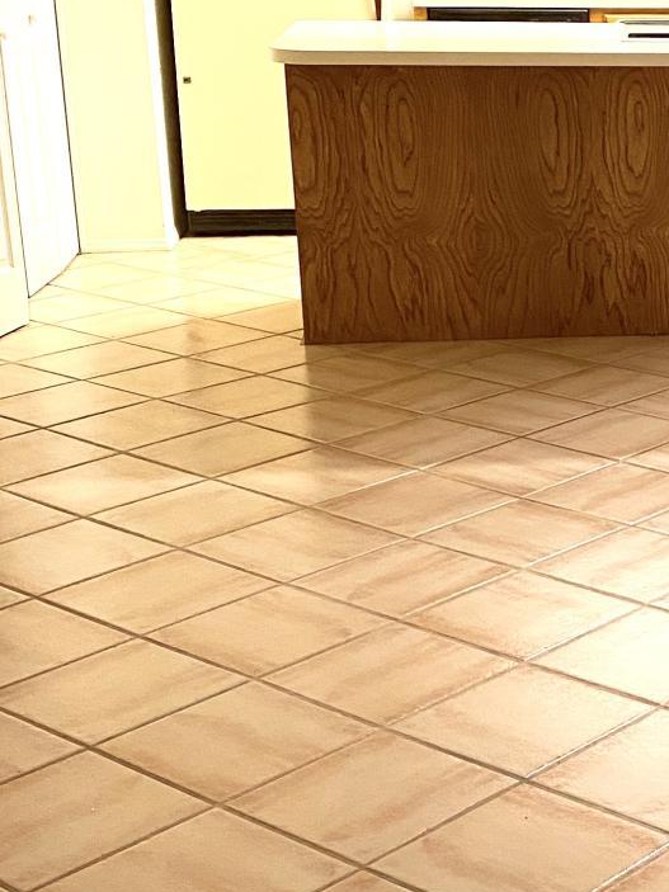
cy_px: 410
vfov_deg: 26.3
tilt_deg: -15.2
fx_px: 1907
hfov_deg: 18.4
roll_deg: -0.8
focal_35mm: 74
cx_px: 891
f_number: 1.8
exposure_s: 1/60
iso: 250
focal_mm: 4.25
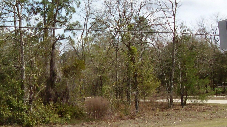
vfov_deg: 15.9
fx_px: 457
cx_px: 70
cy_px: 78
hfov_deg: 27.6
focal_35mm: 76
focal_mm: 6
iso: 80
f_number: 4.8
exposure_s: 1/409
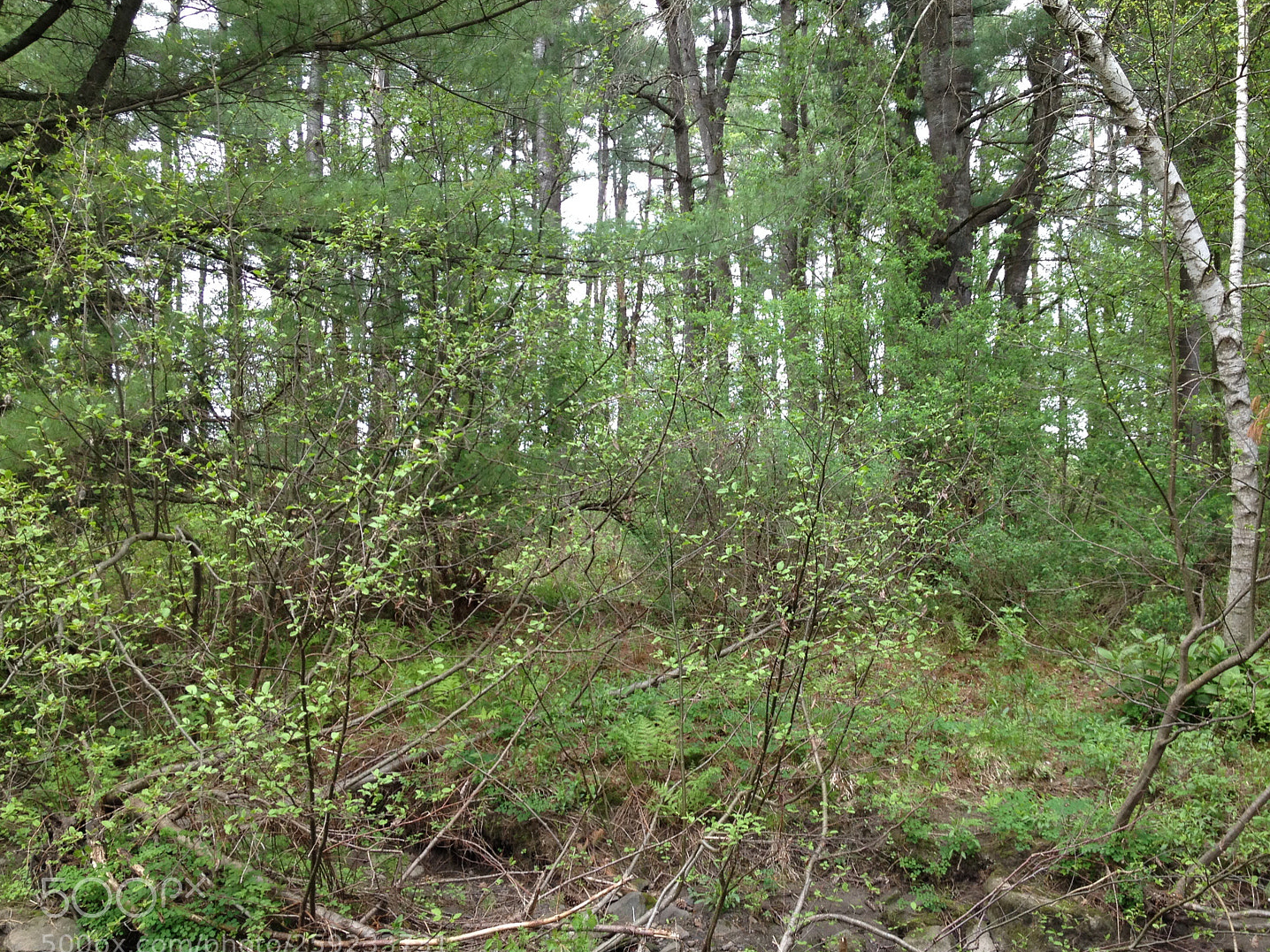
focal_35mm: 39
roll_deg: -0.3
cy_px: 484
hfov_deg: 47.8
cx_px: 693
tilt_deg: -1.7
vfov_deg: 36.8
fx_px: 1431
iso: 50
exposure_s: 1/120
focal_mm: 4.28
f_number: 2.4
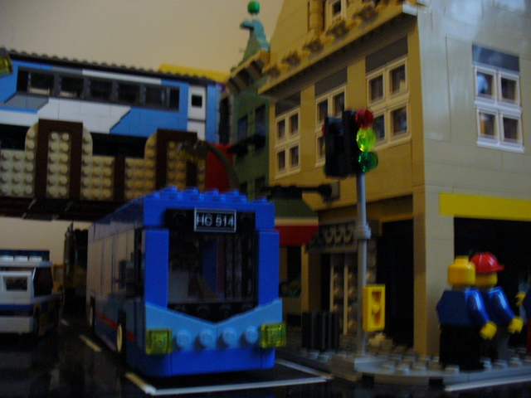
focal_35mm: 37
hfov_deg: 50.1
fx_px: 568
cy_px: 199
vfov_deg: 38.7
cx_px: 266
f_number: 2.8
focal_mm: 6.1
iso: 200
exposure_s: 1/8
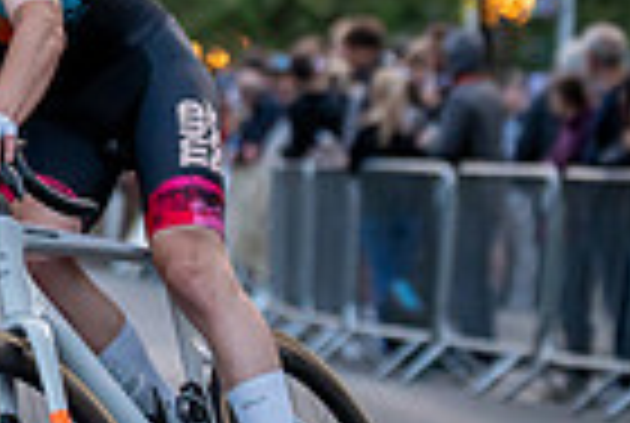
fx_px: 7243
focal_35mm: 413
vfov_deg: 3.3
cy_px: -160
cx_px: 36
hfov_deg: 5.0
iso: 3200
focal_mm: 100
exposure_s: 1/1000
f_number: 2.8
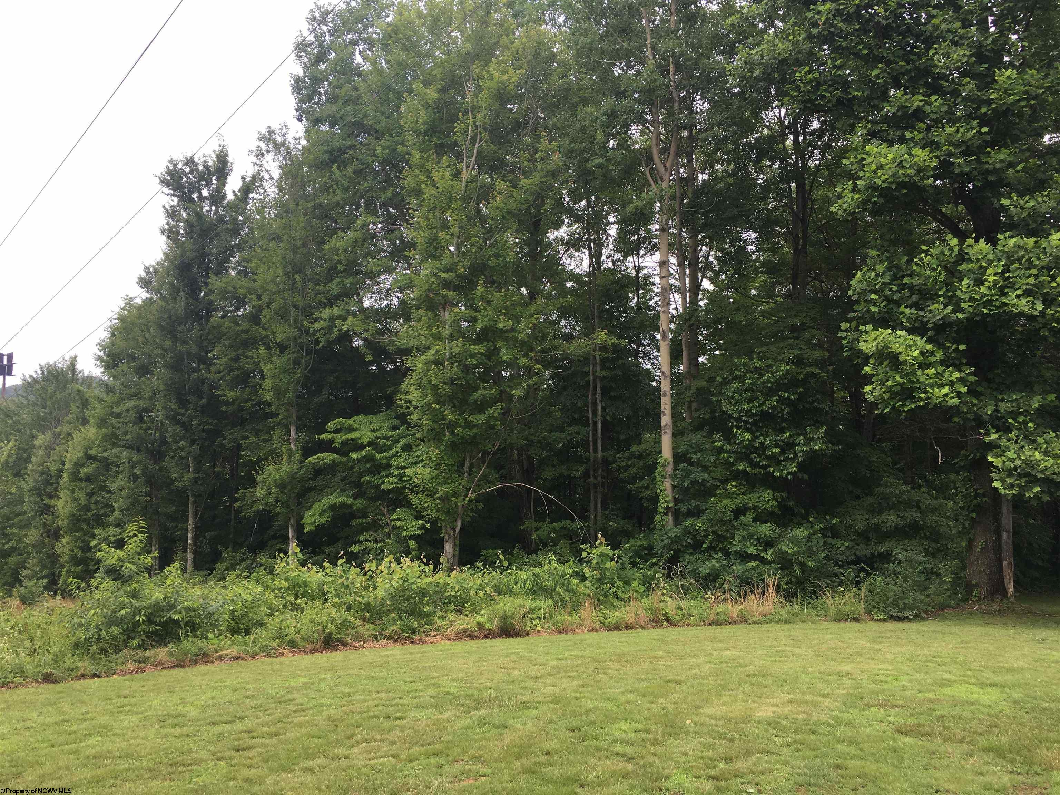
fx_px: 888
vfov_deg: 48.2
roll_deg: +1.0
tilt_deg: +2.2
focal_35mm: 29
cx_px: 530
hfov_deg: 61.7
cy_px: 398
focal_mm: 4.15
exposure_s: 1/430
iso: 25
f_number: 2.2
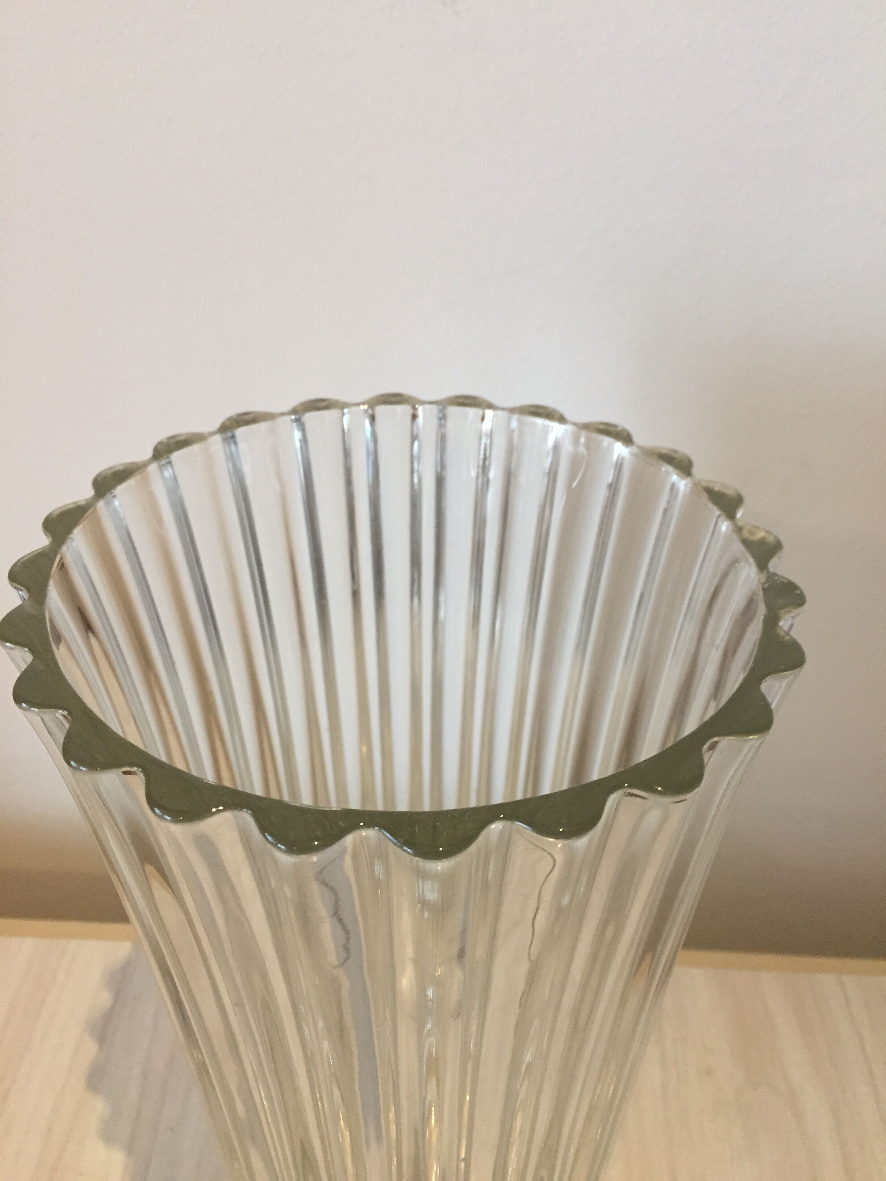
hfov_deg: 48.2
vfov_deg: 61.7
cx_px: 443
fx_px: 990
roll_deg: -1.1
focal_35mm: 29
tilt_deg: -36.0
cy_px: 590
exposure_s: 1/33
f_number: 2.2
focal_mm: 4.15
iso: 200
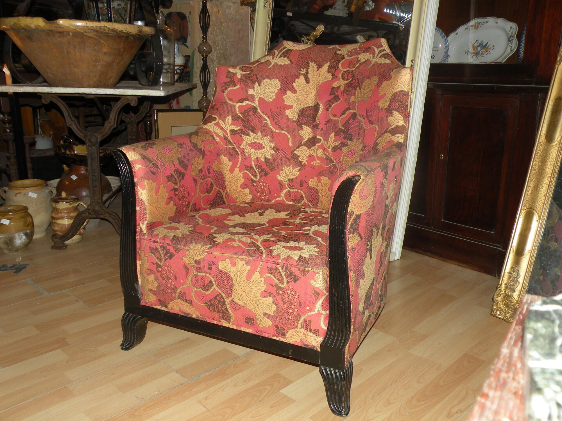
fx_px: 536
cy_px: 210
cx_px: 281
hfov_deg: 55.4
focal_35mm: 33
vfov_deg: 42.9
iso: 64
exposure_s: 1/60
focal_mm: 5.8
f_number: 3.2
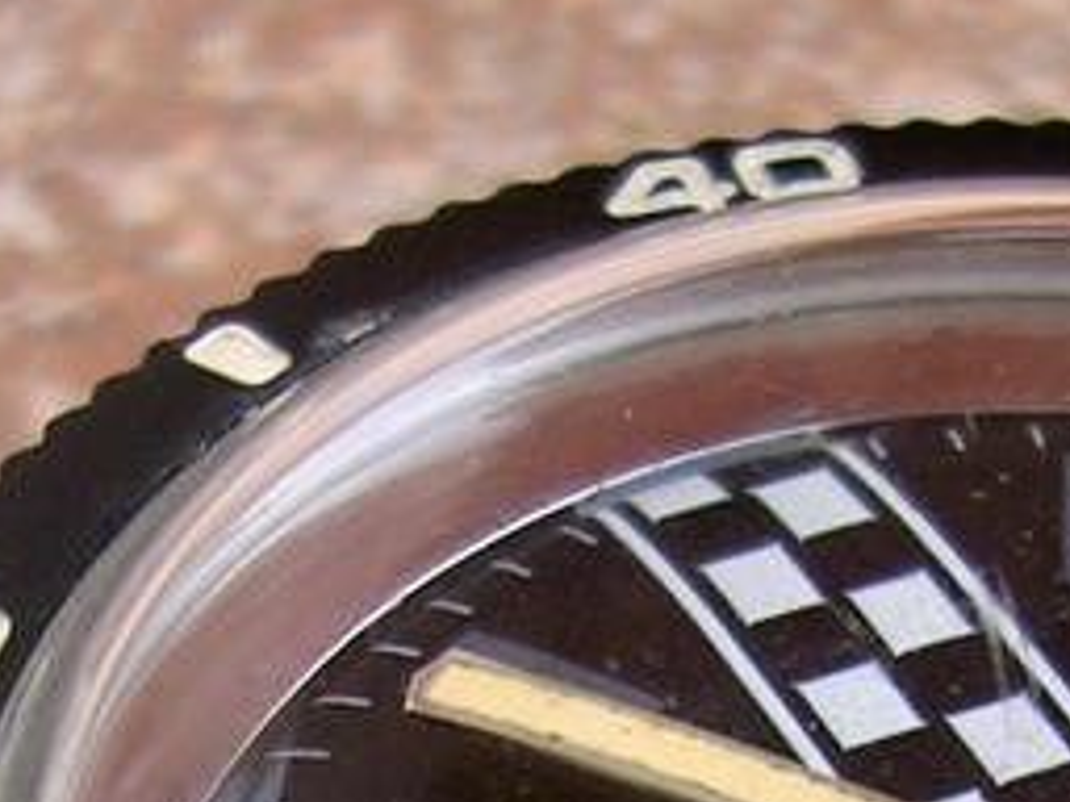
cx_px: 698
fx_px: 4698
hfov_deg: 13.0
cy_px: 1433
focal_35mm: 152
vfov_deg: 9.3
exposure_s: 1/22.7
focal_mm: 5.8
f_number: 2.8
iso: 50
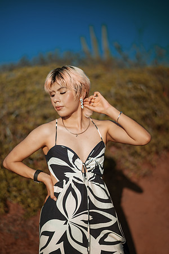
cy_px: 127
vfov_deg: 34.5
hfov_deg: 23.4
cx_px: 84
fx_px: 408
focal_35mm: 58
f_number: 1.4
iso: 50
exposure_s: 1/8000
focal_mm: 58
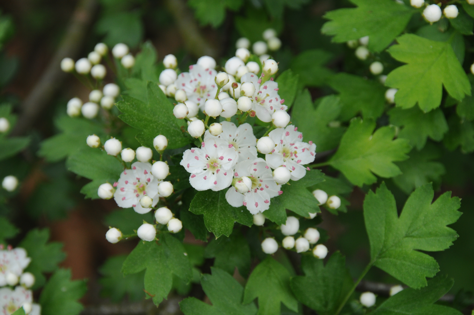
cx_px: 237
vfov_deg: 7.6
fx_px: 2367
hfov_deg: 11.4
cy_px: 158
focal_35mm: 180
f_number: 10
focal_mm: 120
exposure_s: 1/200
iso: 400
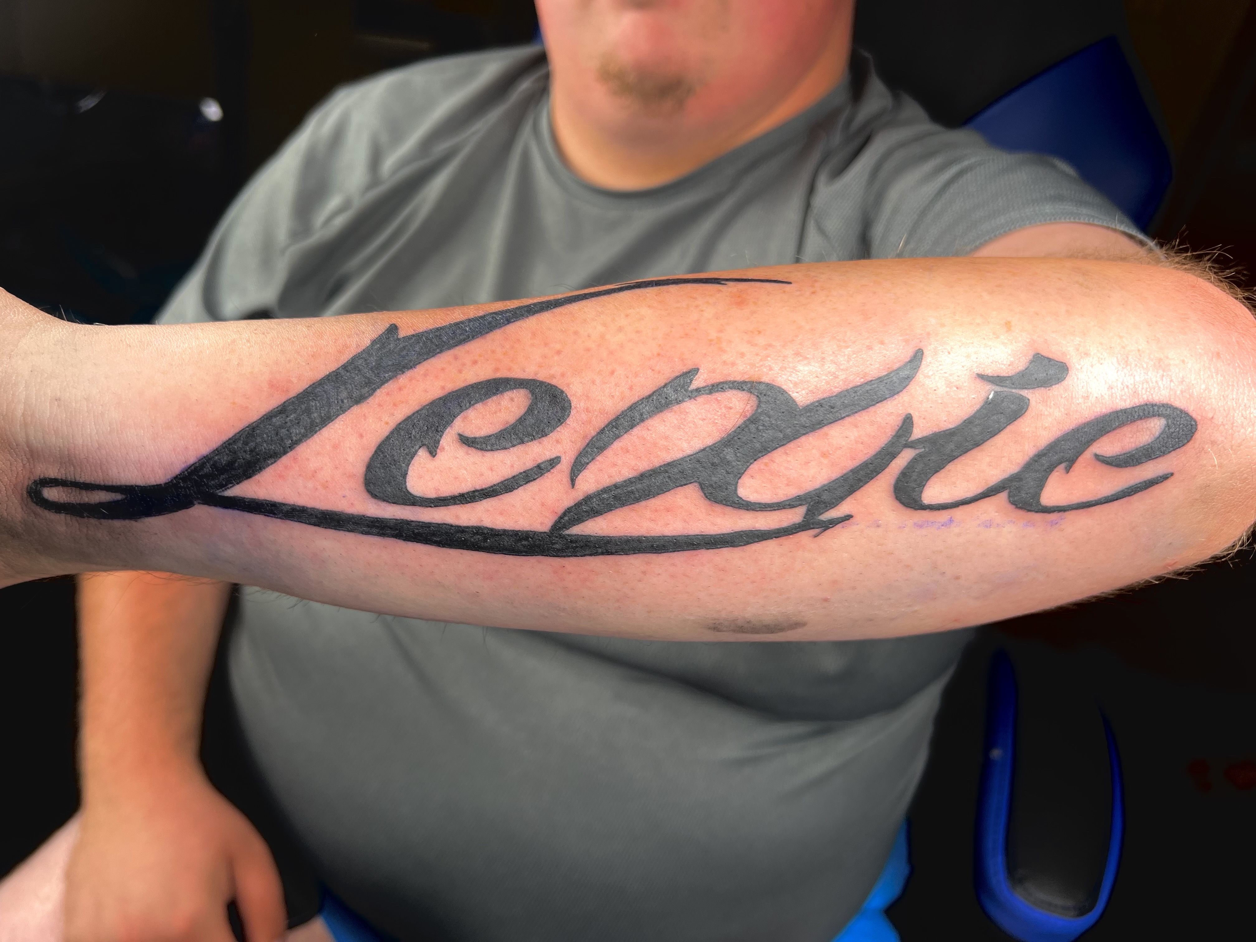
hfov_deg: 67.3
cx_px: 628
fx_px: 943
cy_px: 471
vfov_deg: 53.1
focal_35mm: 26
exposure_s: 1/124
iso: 32
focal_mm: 5.7
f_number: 1.5
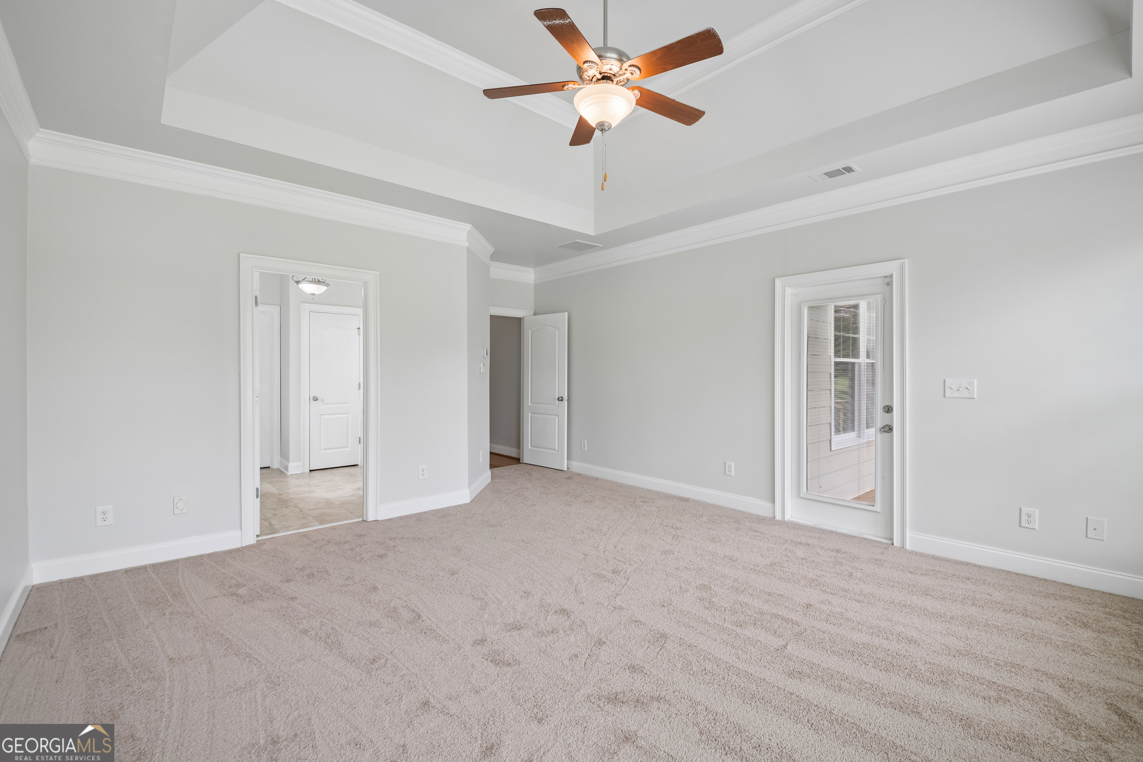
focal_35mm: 15
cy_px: 381
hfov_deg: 100.4
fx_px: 476
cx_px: 572
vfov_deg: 77.3
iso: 64
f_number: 8
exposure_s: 1/30
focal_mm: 15
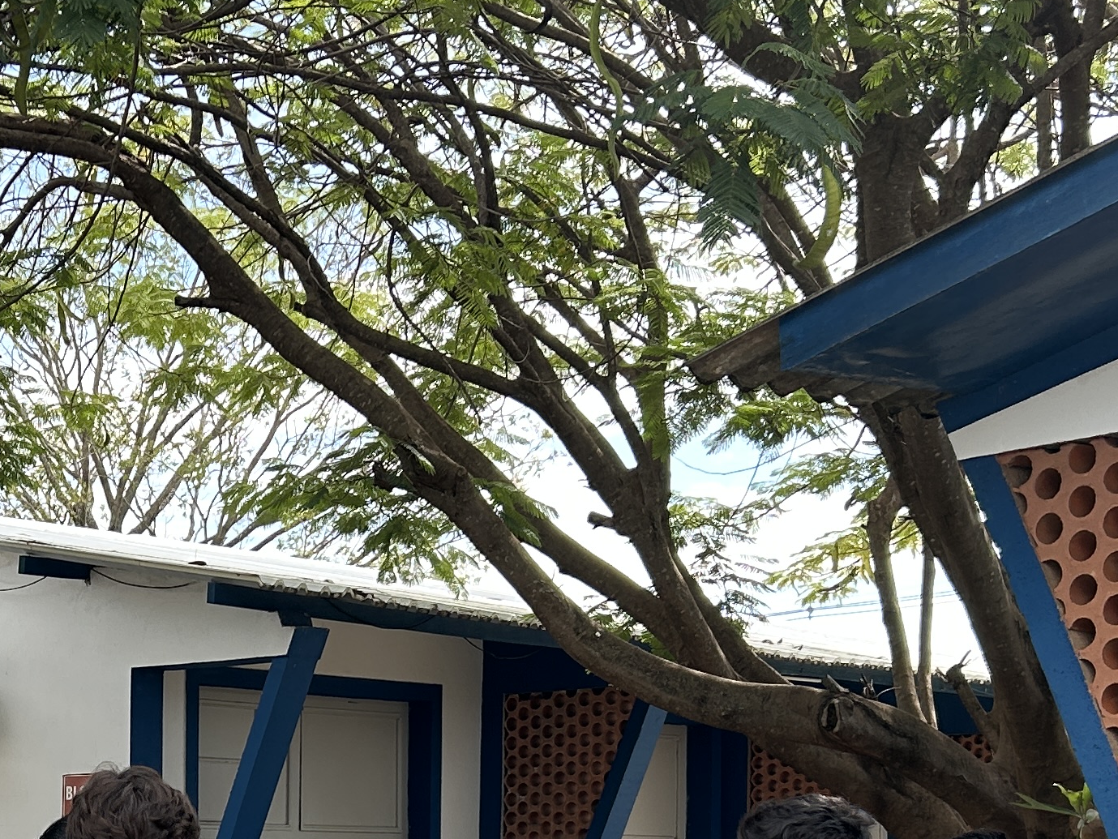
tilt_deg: -1.0
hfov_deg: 24.4
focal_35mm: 76
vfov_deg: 18.5
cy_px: 962
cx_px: -19
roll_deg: +0.5
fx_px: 2455
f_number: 1.5
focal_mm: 5.7
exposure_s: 1/738
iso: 50
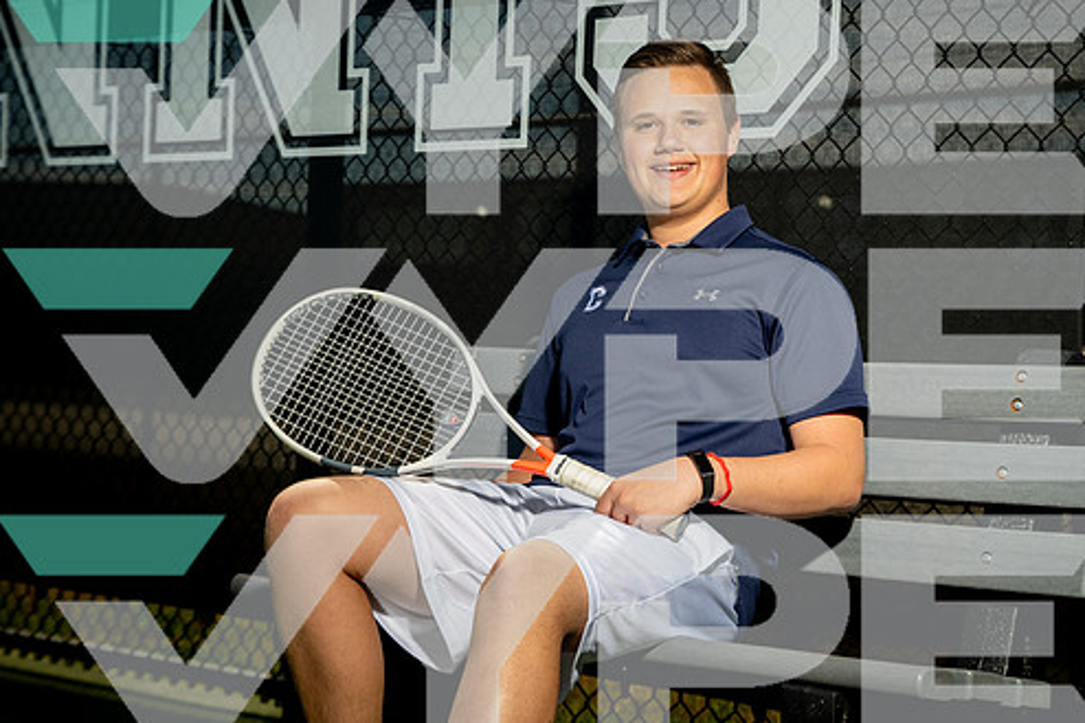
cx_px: 562
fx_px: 2229
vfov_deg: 18.4
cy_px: 366
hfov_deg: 27.4
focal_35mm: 74
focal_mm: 63
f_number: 4.5
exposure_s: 1/250
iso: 100
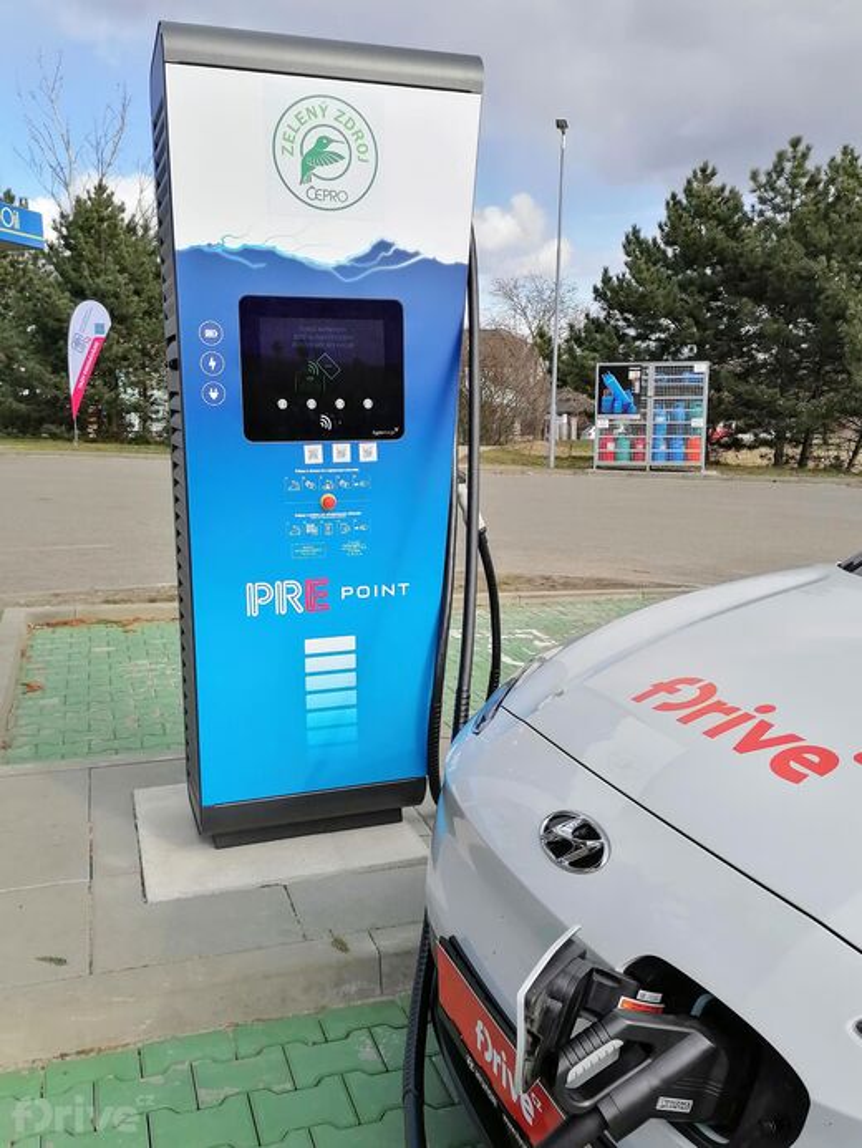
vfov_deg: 56.8
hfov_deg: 44.2
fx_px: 1062
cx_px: 431
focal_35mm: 32
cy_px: 574
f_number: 1.8
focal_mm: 5.3
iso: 50
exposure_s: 1/1116
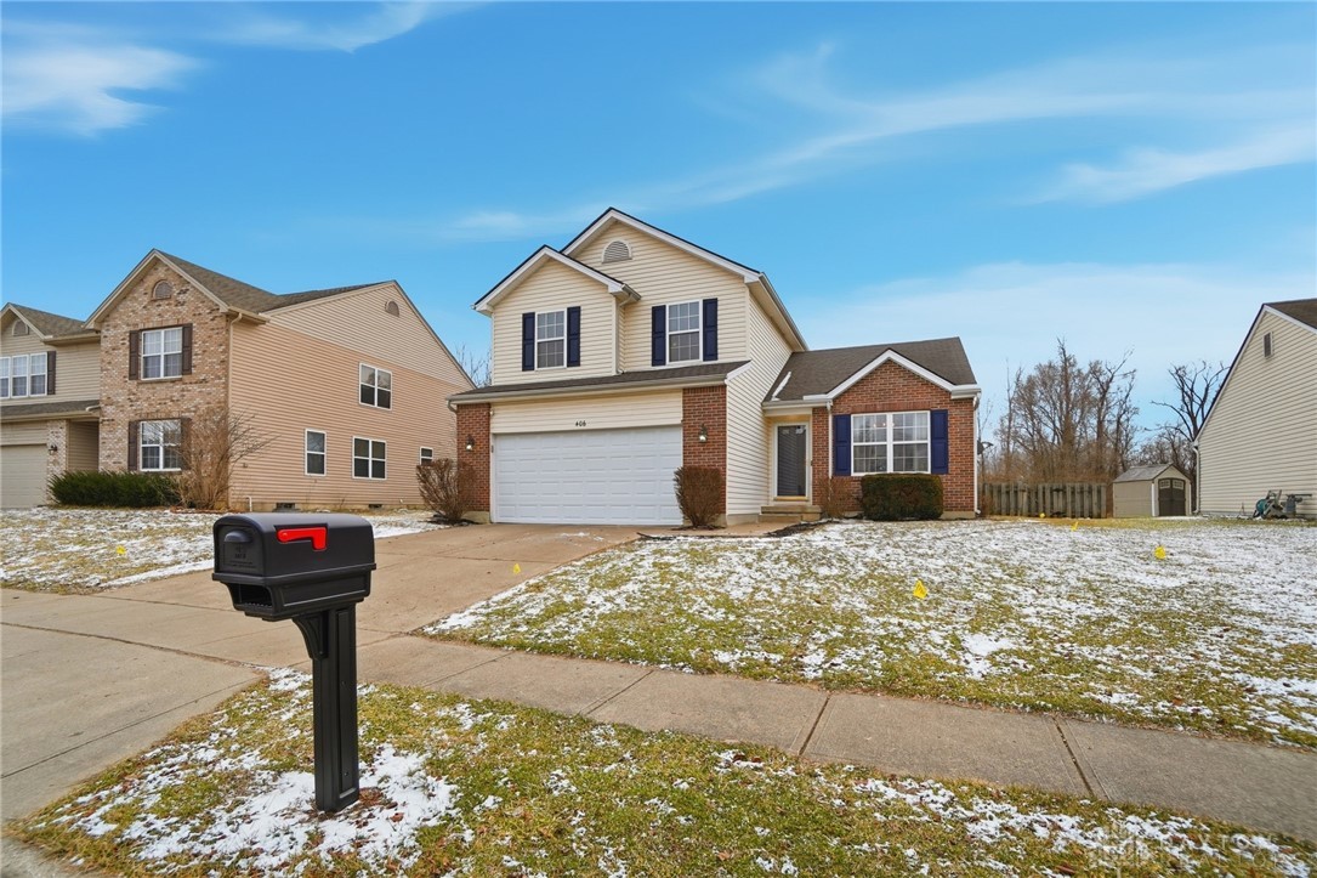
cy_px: 439
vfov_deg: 77.3
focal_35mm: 15
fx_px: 549
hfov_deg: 100.4
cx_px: 658
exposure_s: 1/4000
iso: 100
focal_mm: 10
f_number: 4
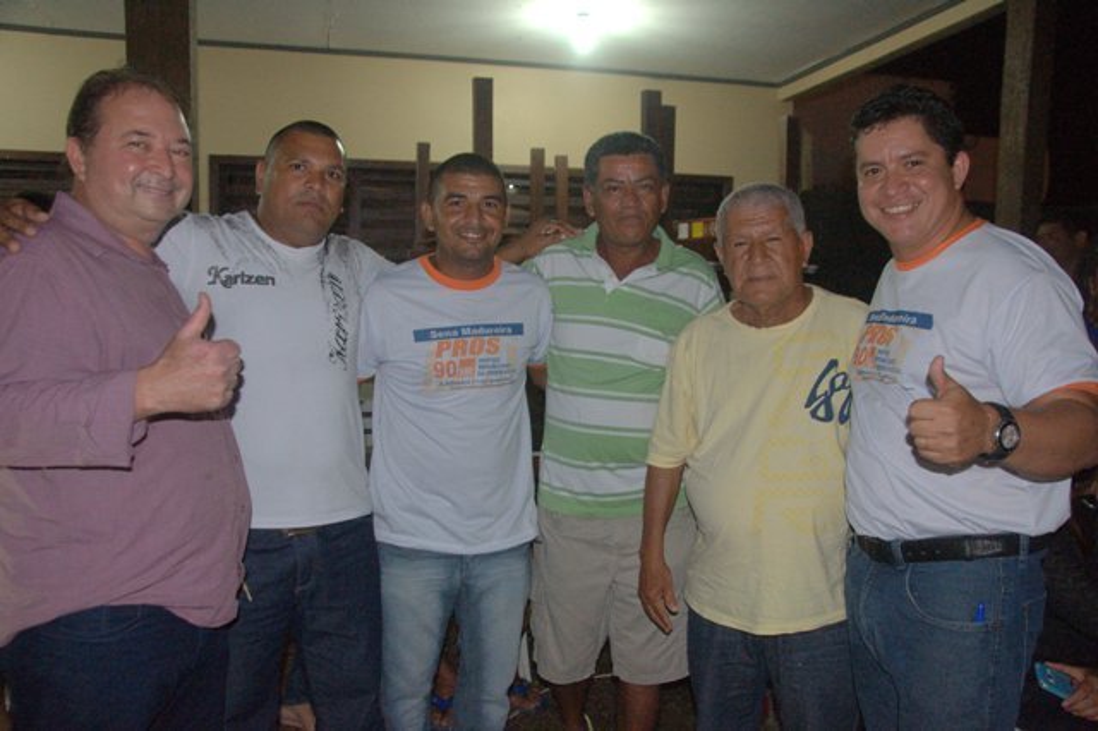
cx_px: 549
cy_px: 366
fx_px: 960
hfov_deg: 59.5
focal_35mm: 32
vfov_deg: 41.7
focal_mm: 21
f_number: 5.6
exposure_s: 1/60
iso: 2500
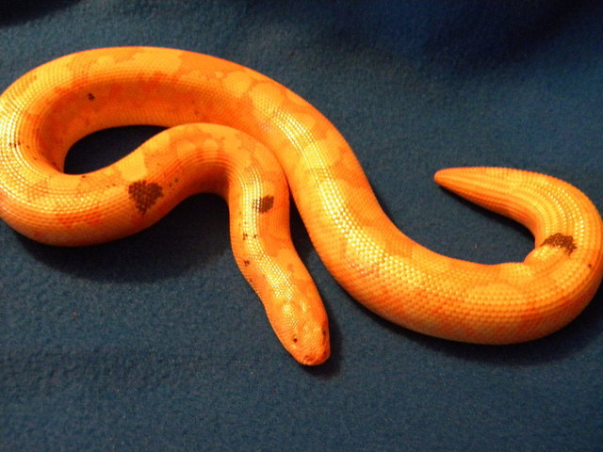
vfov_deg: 35.1
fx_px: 714
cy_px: 226
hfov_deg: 45.8
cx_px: 302
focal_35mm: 41
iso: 671
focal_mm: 7.3
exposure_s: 1/9
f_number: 3.8
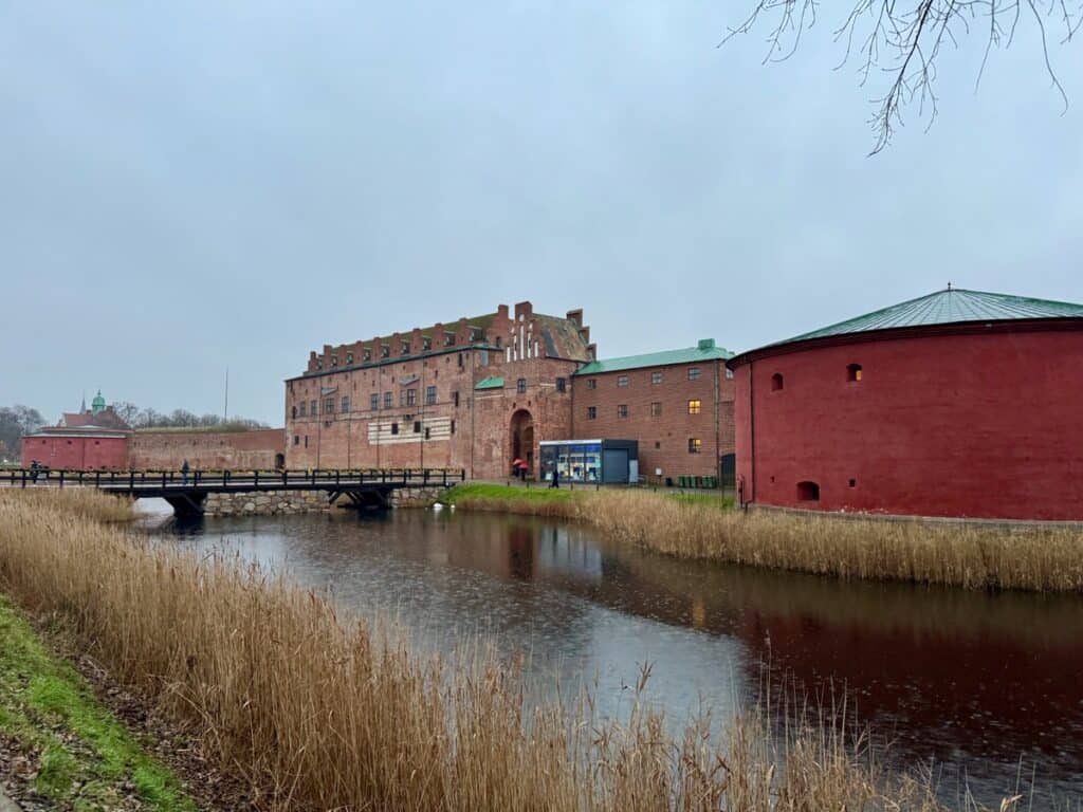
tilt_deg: +5.3
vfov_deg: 56.8
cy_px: 406
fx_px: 751
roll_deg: -0.2
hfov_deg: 71.6
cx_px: 542
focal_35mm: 24
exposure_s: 1/104
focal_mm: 6.76
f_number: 1.78
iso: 200
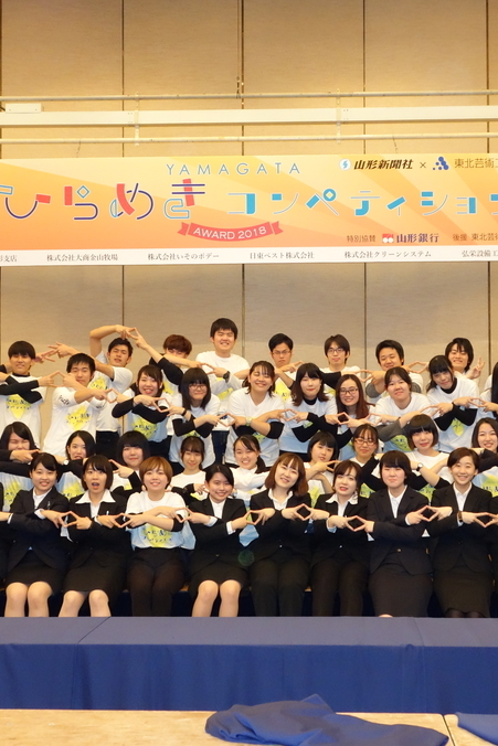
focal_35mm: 50
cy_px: 372
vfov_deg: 39.6
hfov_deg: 27.0
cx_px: 274
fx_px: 1037
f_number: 4
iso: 1600
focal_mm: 12.32
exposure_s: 1/50
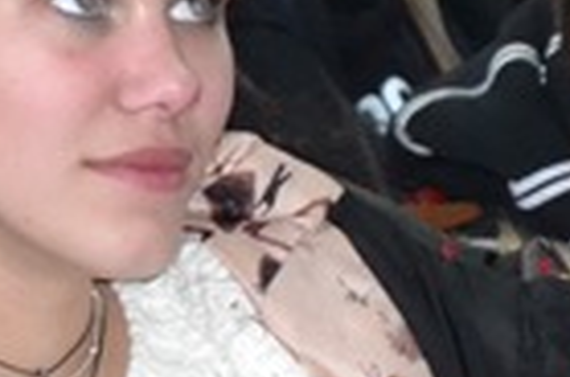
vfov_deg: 1.9
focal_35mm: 731
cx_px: -1222
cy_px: -203
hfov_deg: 2.8
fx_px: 11548
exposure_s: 1/60
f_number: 5.3
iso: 3200
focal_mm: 66
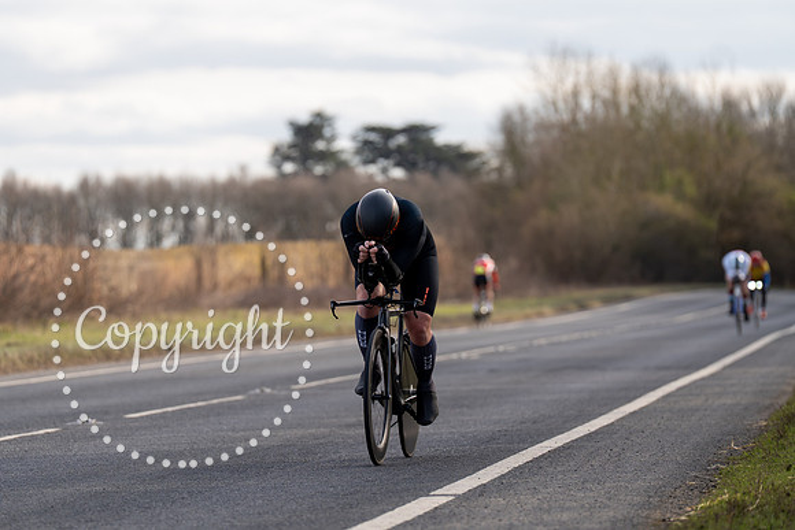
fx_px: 4417
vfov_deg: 6.9
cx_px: 398
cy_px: 265
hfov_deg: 10.3
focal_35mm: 200
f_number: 4
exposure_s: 1/800
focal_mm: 200
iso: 200
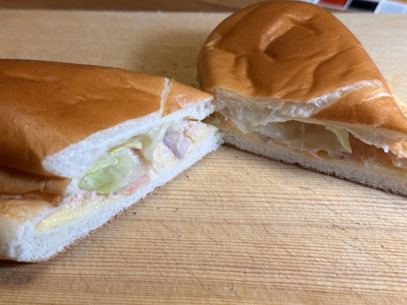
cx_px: 204
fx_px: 564
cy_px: 152
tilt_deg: -41.0
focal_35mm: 48
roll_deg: +2.3
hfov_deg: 39.7
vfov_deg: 30.3
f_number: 1.78
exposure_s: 1/127
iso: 50
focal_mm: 6.86
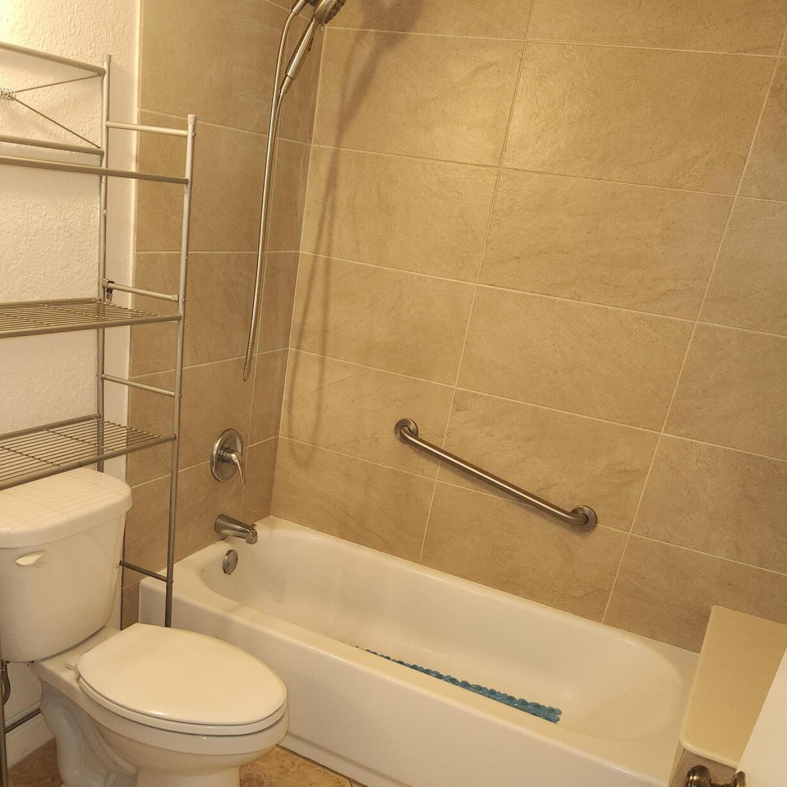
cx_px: 317
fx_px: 849
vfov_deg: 48.2
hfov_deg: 49.5
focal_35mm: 33
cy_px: 571
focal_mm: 5.4
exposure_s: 1/60
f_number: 1.8
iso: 64
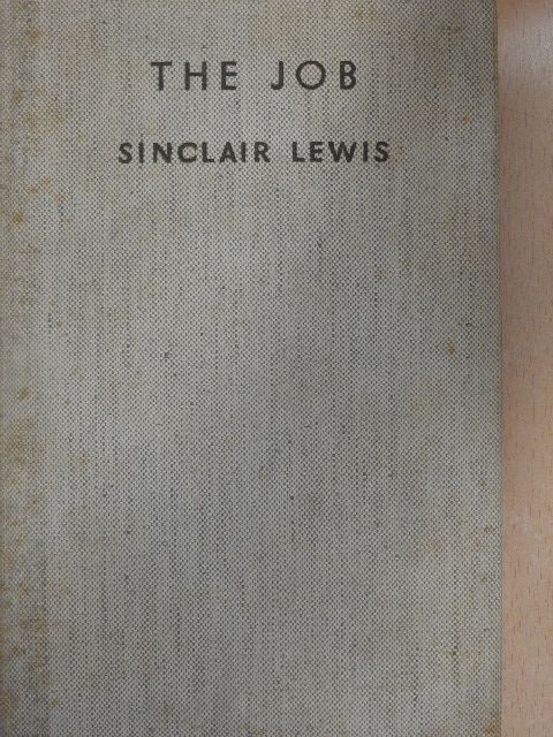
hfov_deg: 24.4
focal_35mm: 60
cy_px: 368
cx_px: 276
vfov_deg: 32.2
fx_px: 1278
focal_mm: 10.7
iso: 400
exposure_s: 1/13
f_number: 4.2
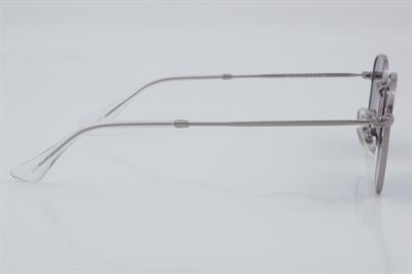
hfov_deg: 24.6
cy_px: 137
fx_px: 943
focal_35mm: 82
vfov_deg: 16.5
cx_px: 206
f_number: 32
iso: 100
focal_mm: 55
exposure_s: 1/4
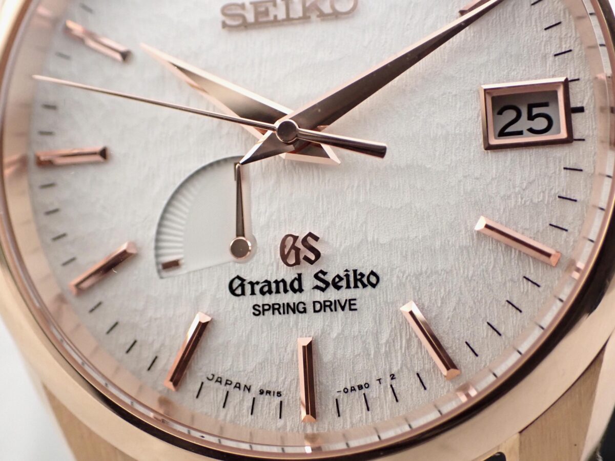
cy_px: 230
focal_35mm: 50
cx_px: 308
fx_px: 888
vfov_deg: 29.1
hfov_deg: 38.2
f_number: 3.2
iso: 800
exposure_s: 1/160
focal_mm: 9.01
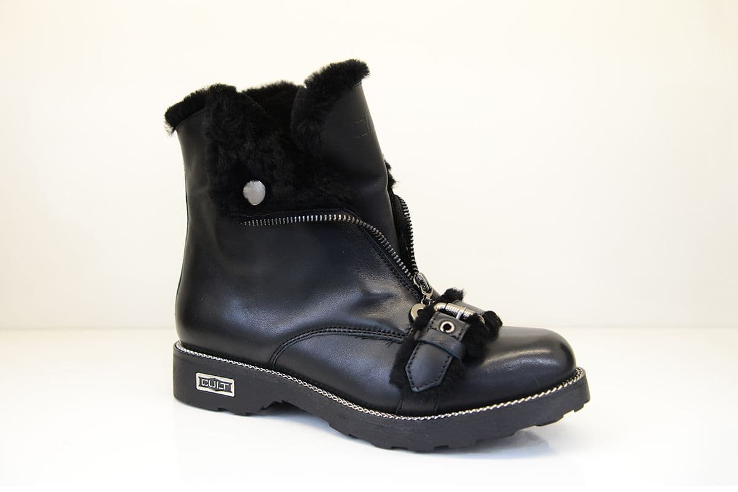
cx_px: 369
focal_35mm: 40
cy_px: 246
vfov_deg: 33.4
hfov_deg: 48.5
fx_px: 820
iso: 640
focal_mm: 40
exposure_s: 1/125
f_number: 5.6
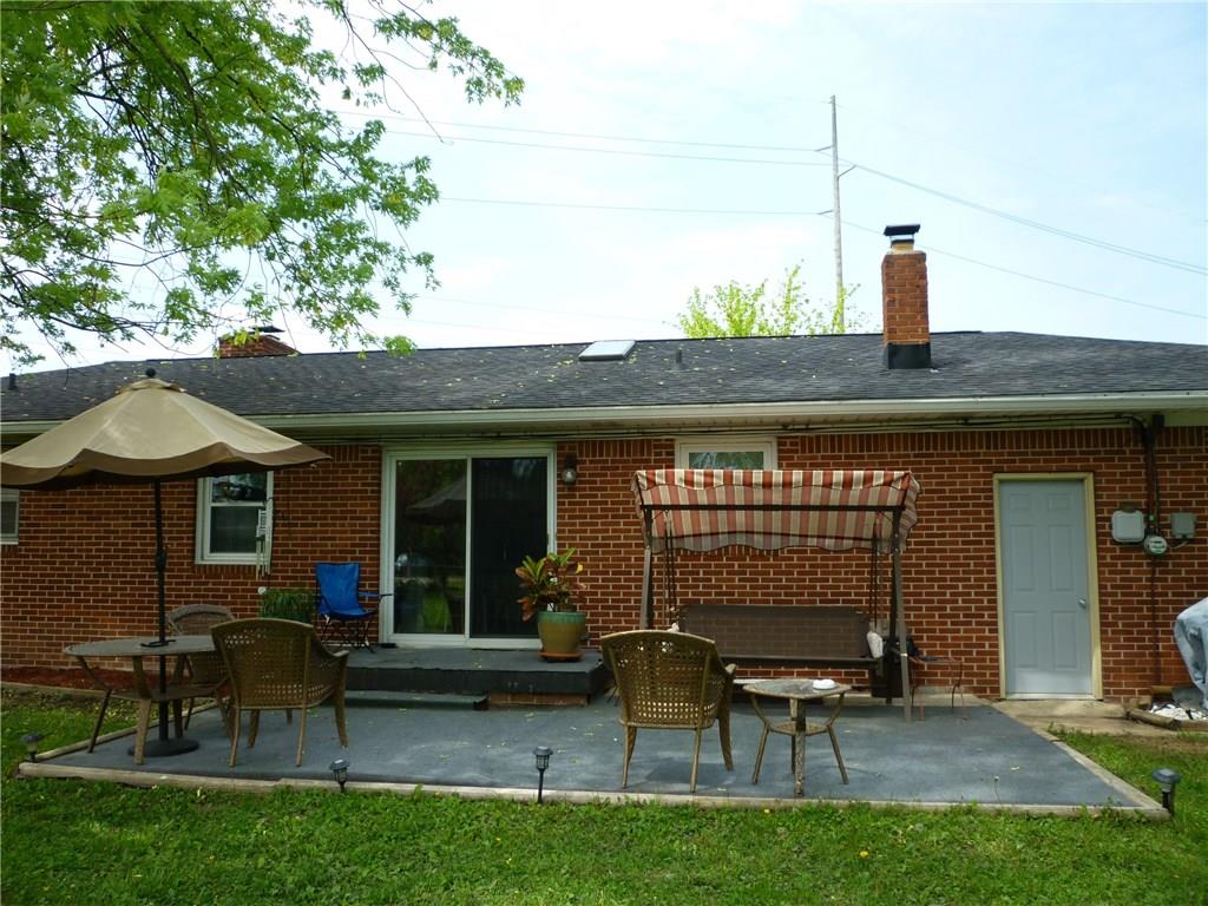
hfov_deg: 61.7
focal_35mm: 29
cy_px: 453
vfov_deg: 48.2
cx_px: 604
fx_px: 1012
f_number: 3.3
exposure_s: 1/320
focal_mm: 5.2
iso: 80
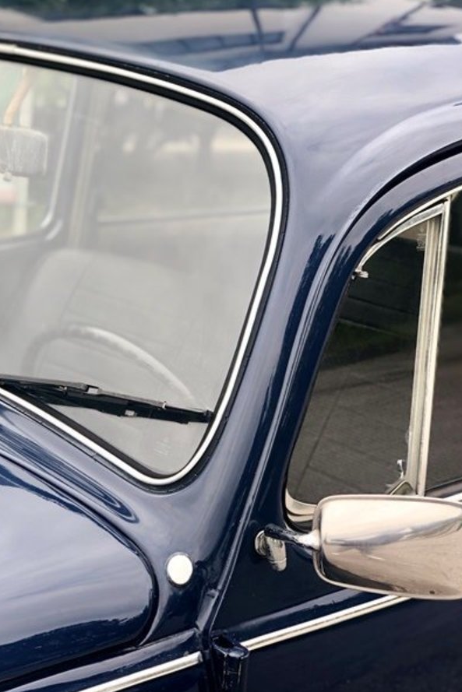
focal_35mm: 73
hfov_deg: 18.4
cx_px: 42
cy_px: 349
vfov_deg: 27.7
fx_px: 1405
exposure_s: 1/126
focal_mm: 6
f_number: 2.4
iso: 16
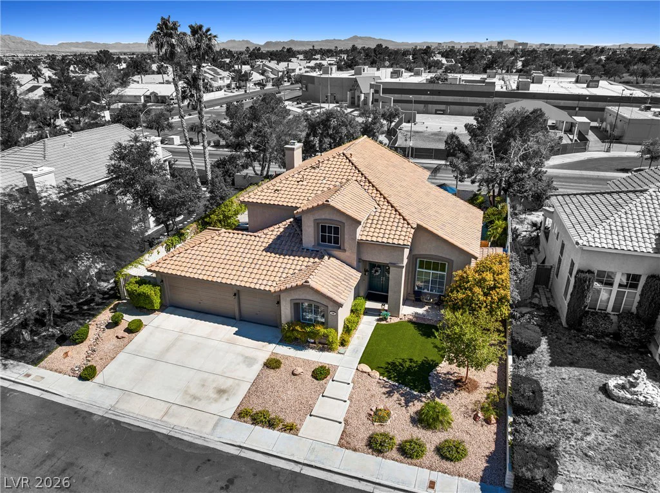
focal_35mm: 24
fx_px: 457
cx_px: 330
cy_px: 246
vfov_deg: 56.7
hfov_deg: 71.6
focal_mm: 12.29
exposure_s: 1/100
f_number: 2.8
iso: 100
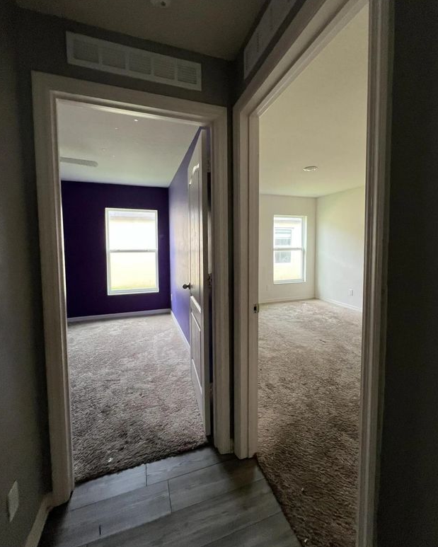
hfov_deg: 88.0
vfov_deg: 100.6
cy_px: 259
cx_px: 223
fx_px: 227
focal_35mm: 14
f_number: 1.8
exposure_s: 1/60
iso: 250
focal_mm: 1.57
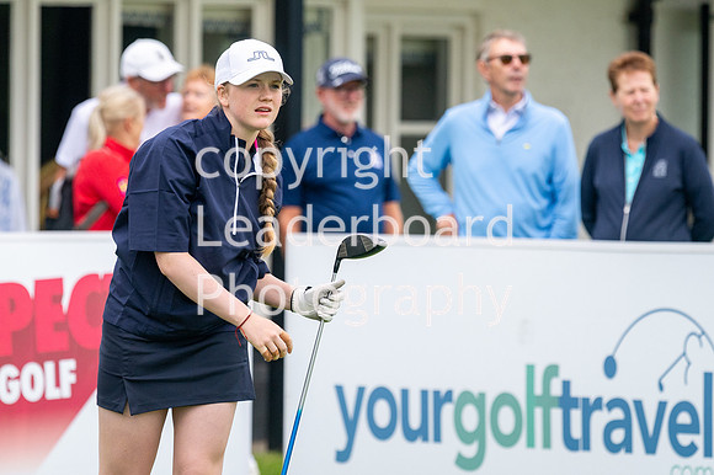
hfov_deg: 3.8
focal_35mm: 540
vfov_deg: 2.5
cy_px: 190
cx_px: 285
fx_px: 10711
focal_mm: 300
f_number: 5
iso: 400
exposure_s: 1/1600
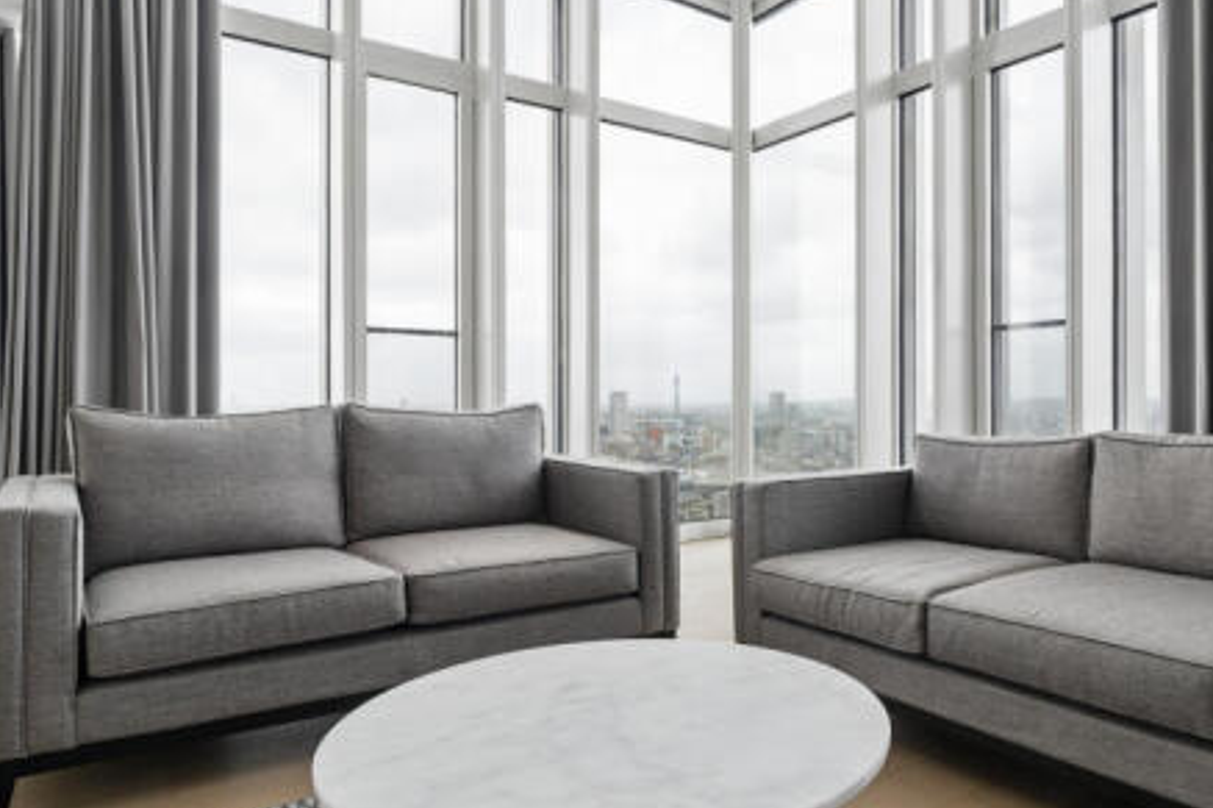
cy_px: 393
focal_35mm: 24
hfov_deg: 72.7
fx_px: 808
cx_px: 745
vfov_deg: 53.1
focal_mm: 16
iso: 400
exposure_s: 1/30
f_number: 8
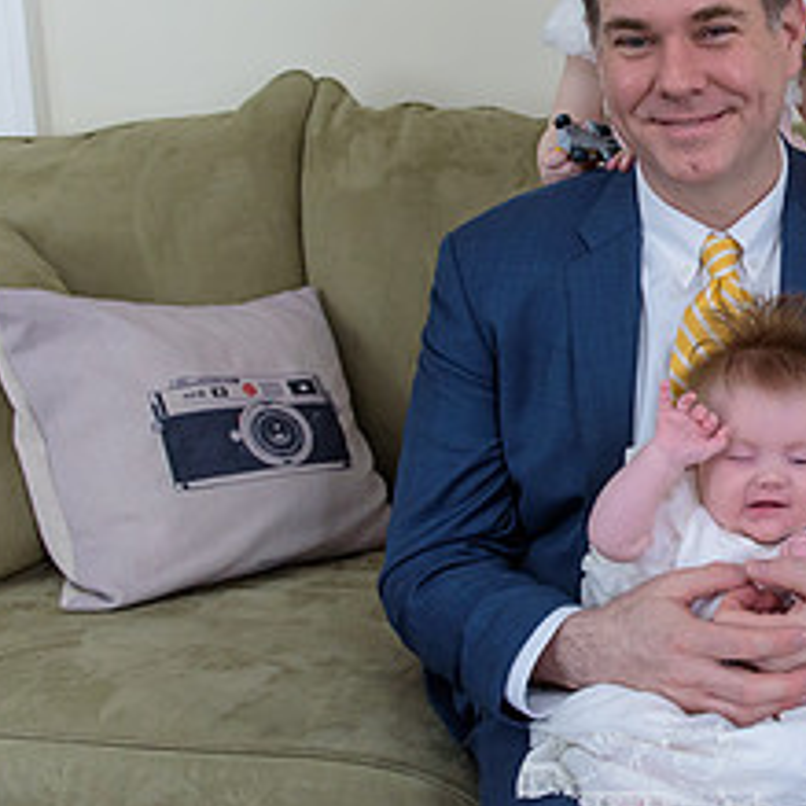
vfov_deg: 31.6
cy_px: 355
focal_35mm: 54
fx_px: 1423
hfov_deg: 29.2
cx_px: 839
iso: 1600
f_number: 3.2
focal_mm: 24
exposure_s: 1/125
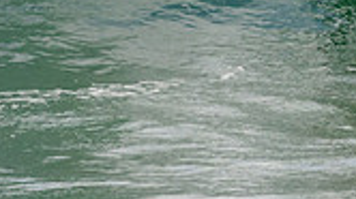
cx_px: 390
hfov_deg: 0.7
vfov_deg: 0.4
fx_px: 27632
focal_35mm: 2930
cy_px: -132
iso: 1600
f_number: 11
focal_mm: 800
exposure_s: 1/2000
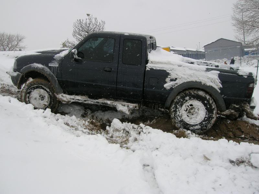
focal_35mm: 34
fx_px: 254
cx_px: 130
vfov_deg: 41.8
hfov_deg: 54.0
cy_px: 97
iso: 50
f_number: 4.9
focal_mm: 5.7
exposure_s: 1/288
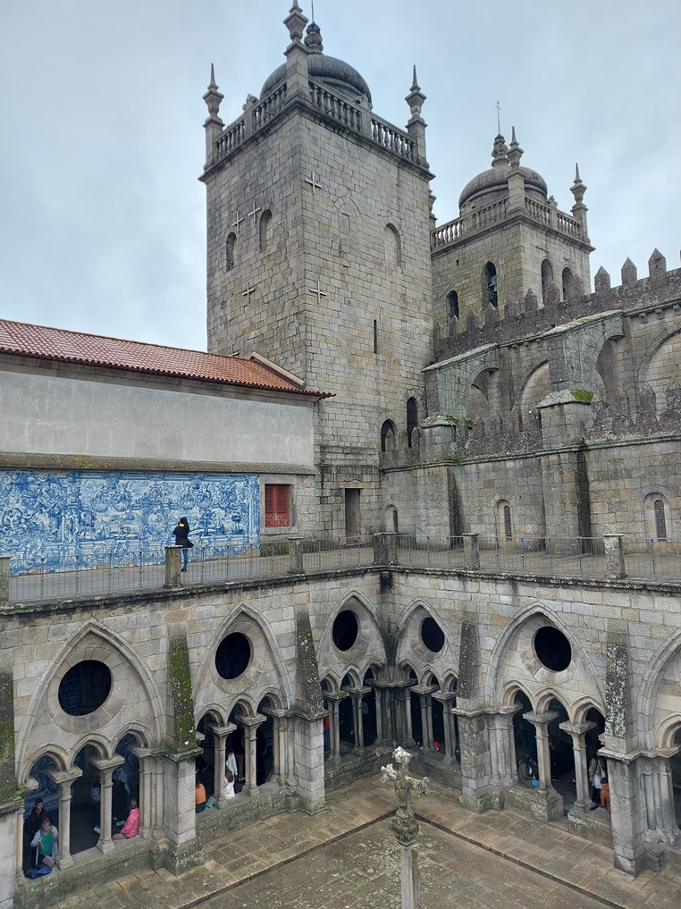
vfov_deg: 71.6
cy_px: 454
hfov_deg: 56.8
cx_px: 340
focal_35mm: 24
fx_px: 630
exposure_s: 1/157
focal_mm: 5.23
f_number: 1.8
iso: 32
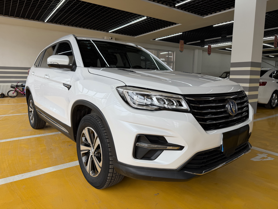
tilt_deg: -7.6
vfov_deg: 56.8
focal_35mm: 24
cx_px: 139
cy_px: 104
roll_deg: -0.2
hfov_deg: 71.6
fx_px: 193
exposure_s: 1/121
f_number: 1.78
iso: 64
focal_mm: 6.76
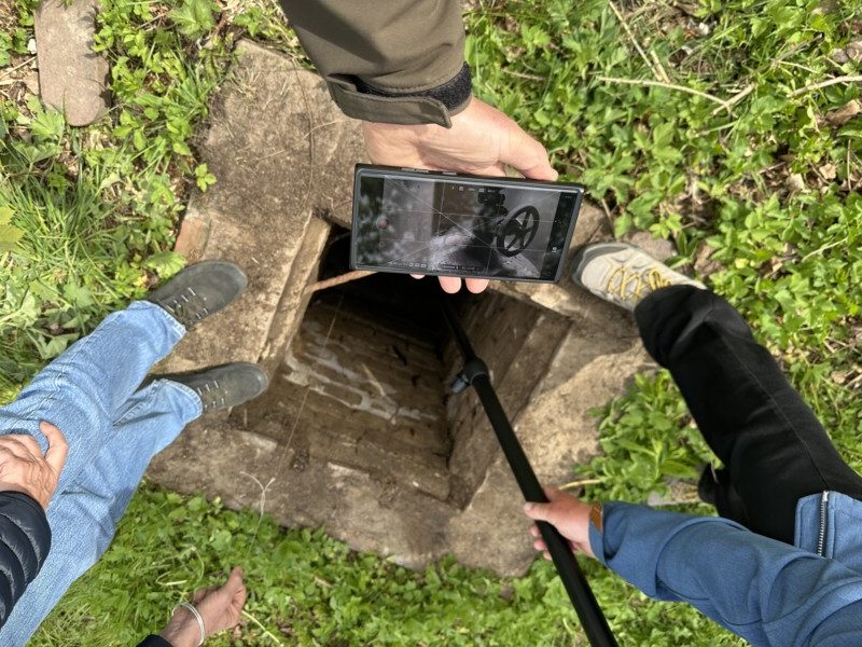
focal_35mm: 24
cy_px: 324
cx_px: 431
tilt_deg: -65.9
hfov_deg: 71.6
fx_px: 598
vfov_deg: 56.8
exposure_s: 1/879
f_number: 1.78
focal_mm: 6.86
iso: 80
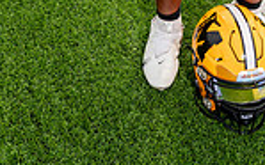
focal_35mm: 71
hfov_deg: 27.7
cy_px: -215
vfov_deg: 13.8
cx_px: 249
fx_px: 513
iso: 100
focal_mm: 23
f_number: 8
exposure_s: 1/250
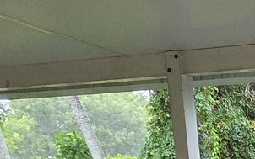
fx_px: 508
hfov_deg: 20.0
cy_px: 278
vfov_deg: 15.5
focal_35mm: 73
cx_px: 466
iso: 500
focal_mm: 2.2
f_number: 2.2
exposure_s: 1/359
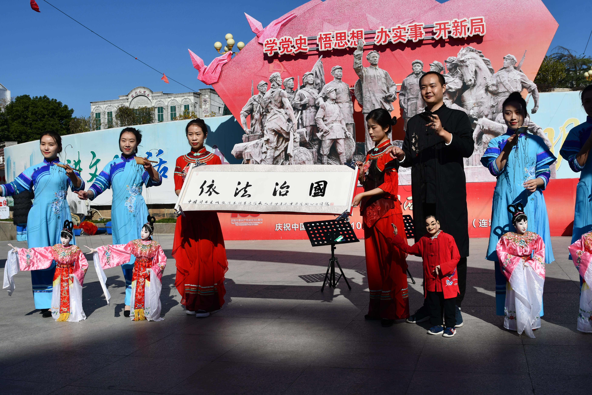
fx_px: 592
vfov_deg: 36.9
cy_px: 198
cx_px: 296
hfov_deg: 53.1
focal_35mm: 36
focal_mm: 24
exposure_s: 1/400
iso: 100
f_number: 10
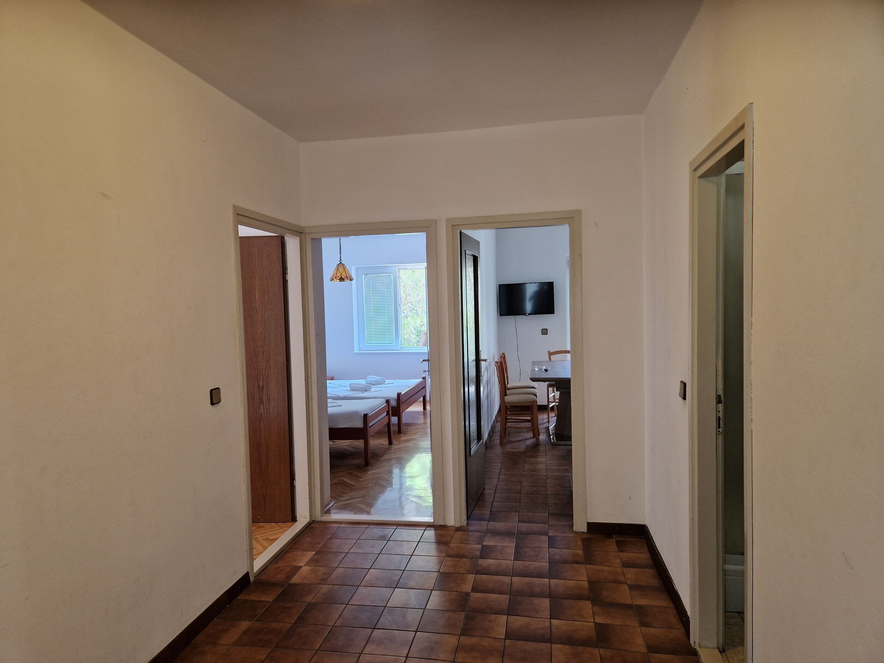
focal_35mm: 23
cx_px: 442
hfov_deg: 73.9
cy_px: 332
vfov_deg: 58.9
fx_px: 587
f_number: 1.8
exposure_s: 1/100
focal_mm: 5.4
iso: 160
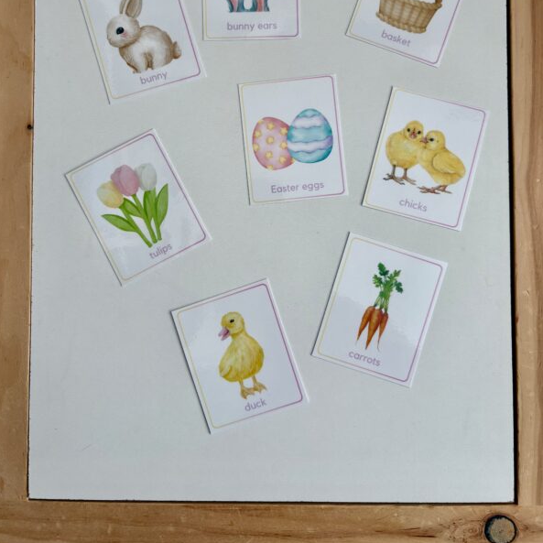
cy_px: 179
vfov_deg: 51.5
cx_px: 269
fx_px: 550
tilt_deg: -87.5
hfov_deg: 52.5
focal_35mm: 31
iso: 50
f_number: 1.6
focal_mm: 5.96
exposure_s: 1/122
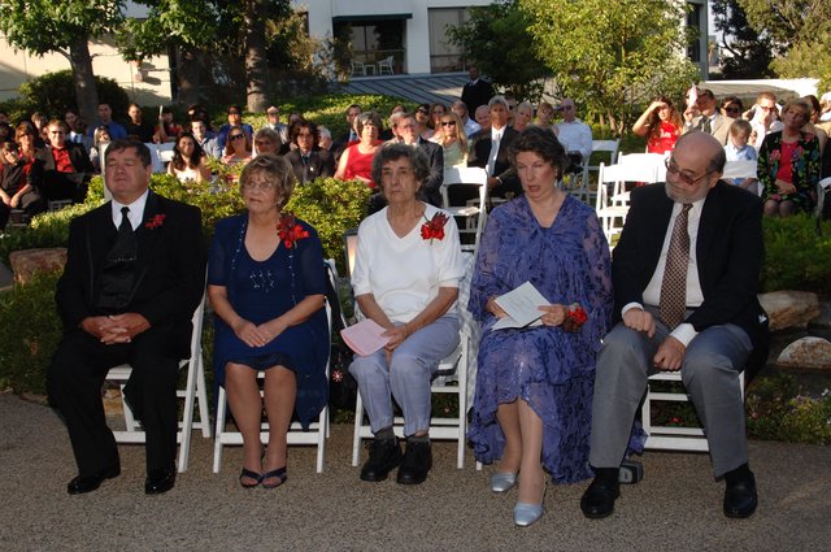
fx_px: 1107
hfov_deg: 41.2
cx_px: 416
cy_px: 276
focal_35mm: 48
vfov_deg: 28.0
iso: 400
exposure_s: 1/250
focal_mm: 32
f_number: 8
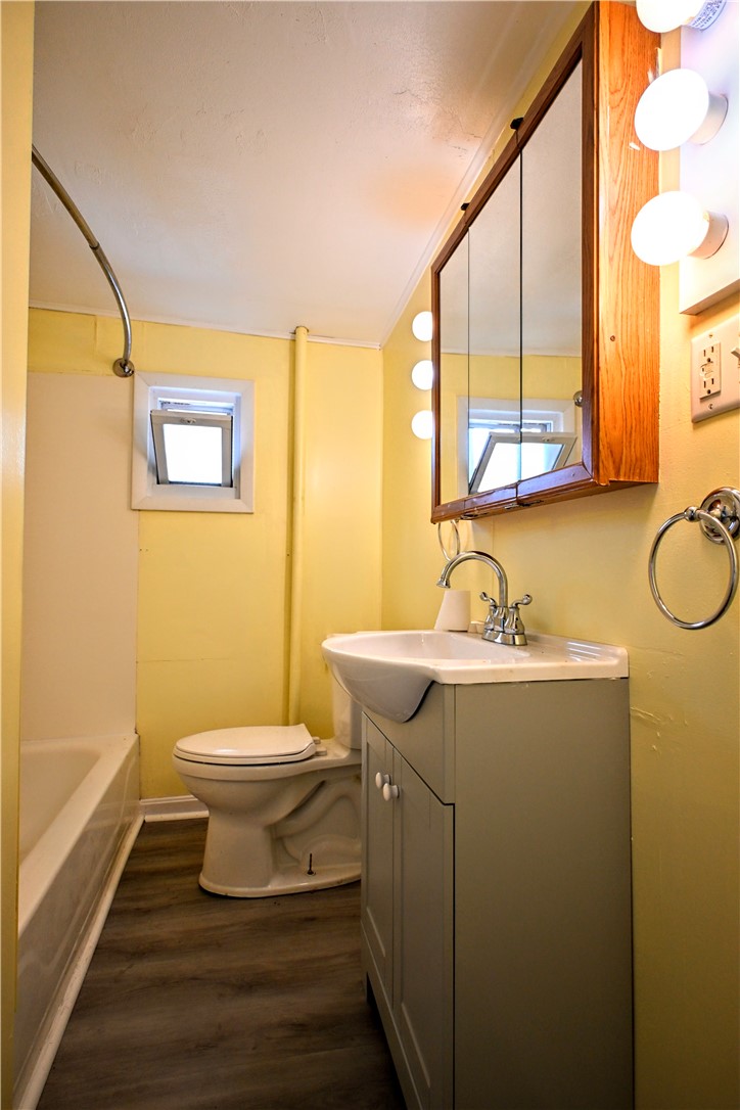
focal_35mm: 18
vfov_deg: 90.0
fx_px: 555
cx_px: 370
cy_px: 555
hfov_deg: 67.4
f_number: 3.5
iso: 450
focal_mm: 12
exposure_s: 1/125
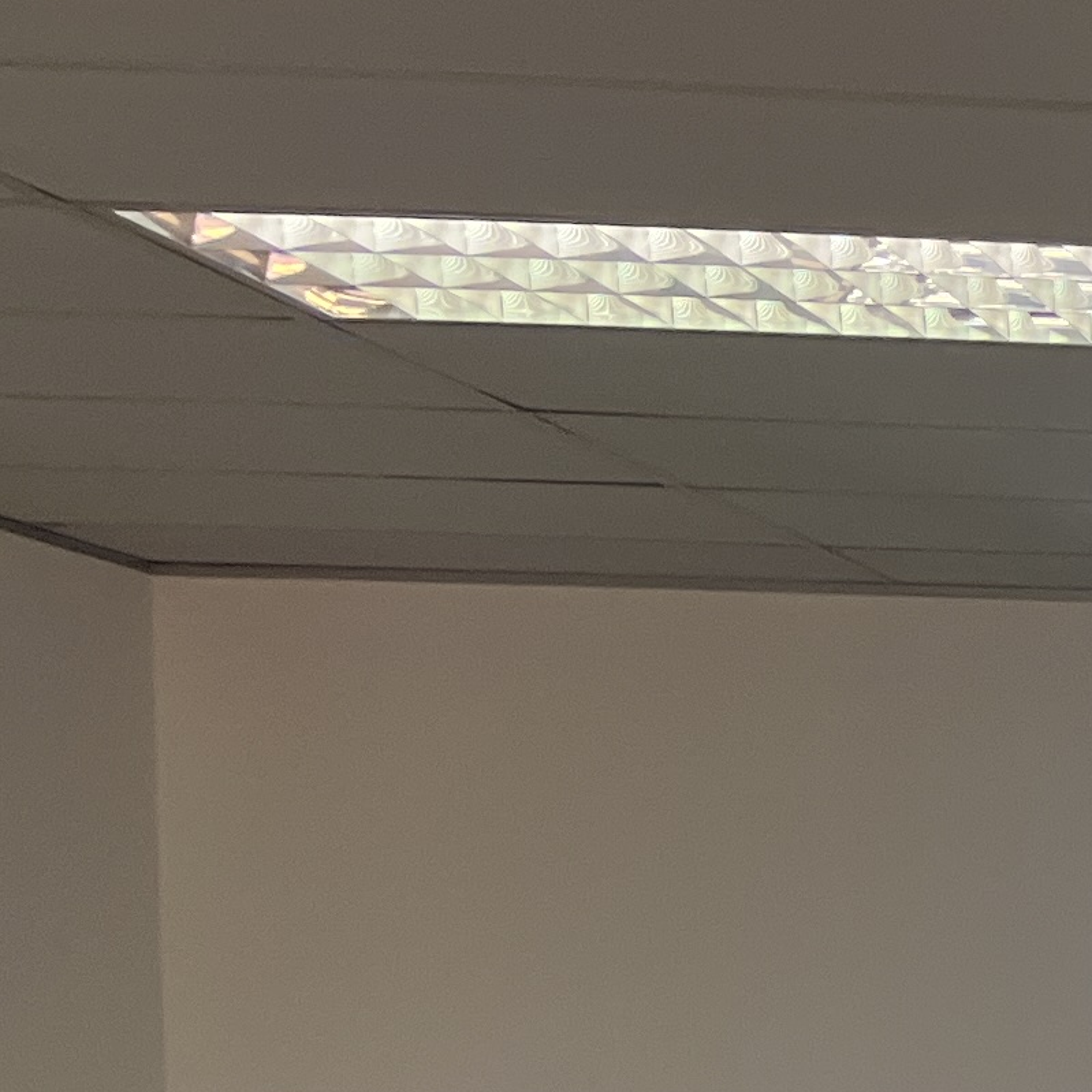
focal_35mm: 116
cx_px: 2712
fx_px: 4140
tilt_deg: +0.3
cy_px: 1466
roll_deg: -0.4
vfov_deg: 14.3
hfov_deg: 11.9
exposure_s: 1/100
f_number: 1.6
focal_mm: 5.1
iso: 80
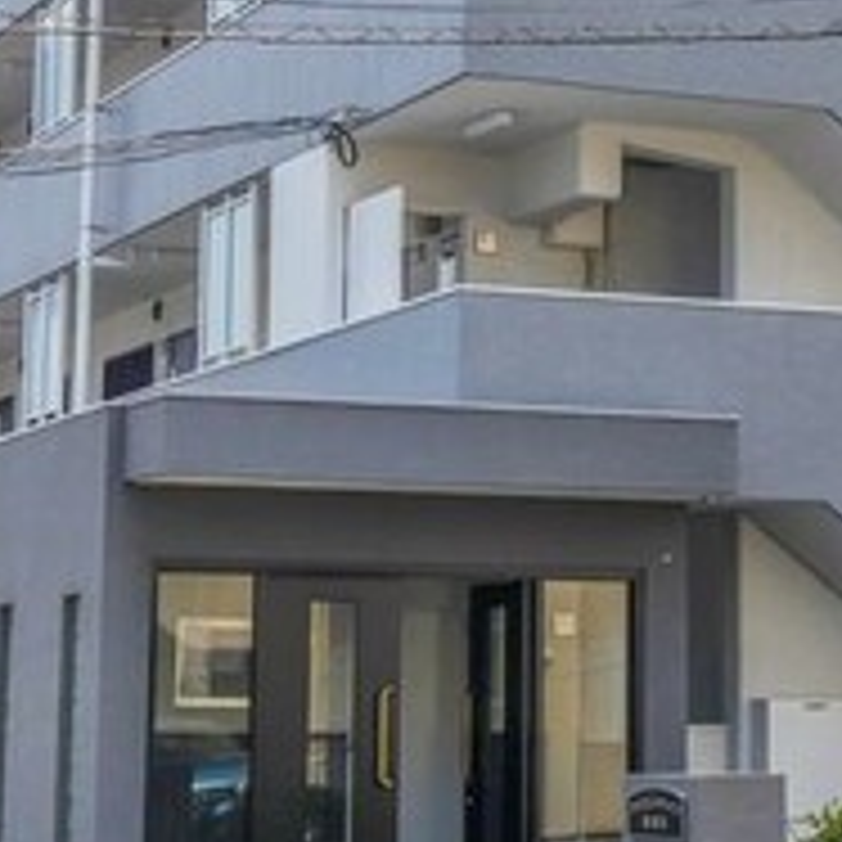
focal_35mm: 115
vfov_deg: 15.0
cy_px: 86
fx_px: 3165
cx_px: 736
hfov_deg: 15.0
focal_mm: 17
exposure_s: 1/400
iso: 200
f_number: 7.1
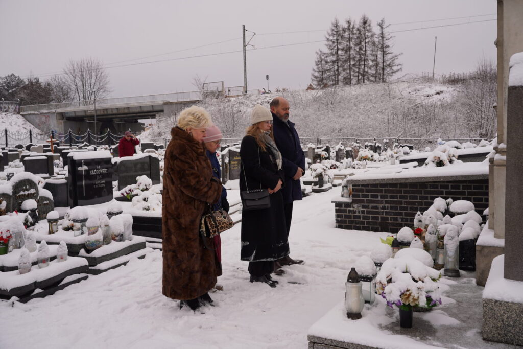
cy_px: 174
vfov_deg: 41.1
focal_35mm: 32
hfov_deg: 58.7
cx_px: 262
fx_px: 465
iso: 100
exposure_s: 1/200
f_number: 5.6
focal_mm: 32
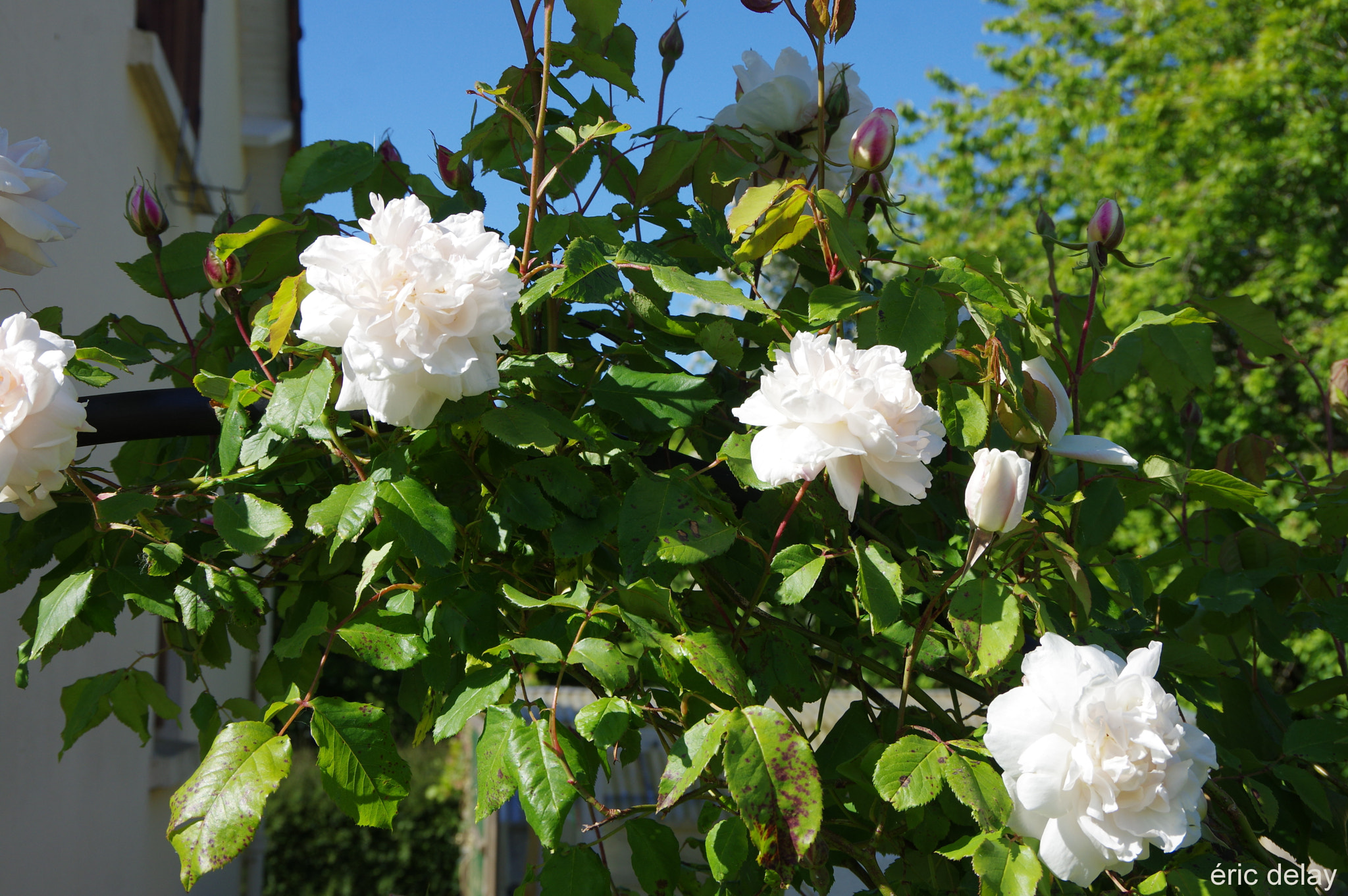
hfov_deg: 42.8
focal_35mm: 46
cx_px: 674
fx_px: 1721
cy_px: 448
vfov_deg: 29.2
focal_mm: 31
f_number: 9
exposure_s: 1/320
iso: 200
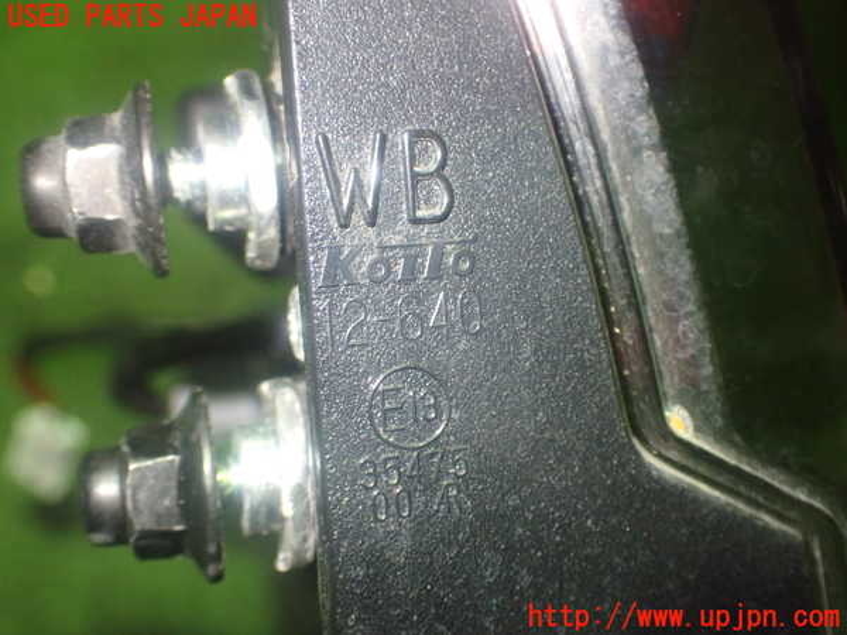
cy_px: 318
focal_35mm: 44
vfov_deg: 32.9
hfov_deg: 42.9
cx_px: 424
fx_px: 1077
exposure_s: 1/40
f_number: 2.9
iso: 800
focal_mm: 7.84
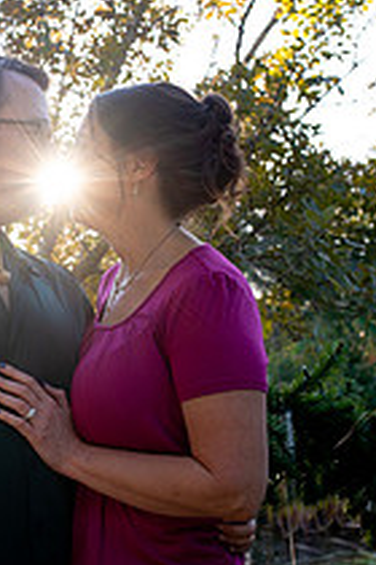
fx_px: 1175
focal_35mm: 75
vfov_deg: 27.0
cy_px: 272
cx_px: -19
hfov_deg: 17.7
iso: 500
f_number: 4.5
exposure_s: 1/400
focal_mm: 35
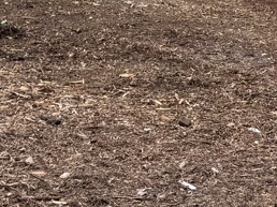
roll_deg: -1.3
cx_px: 423
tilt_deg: -0.5
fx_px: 1191
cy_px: -73
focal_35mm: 149
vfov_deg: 9.7
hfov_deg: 12.6
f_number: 1.78
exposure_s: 1/671
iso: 80
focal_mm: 6.76
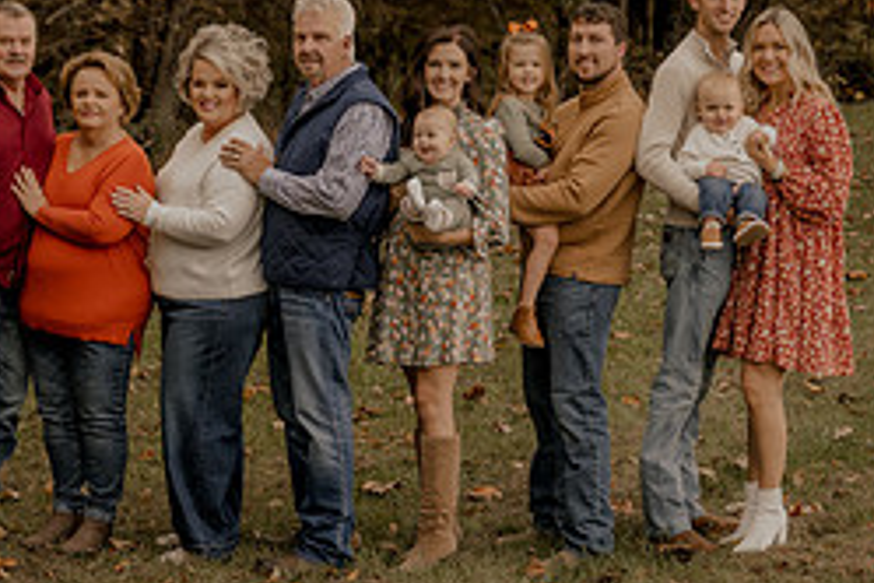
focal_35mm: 149
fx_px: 3617
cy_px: 212
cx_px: 144
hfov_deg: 13.7
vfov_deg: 9.2
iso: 250
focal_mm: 64
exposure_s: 1/125
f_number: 2.8
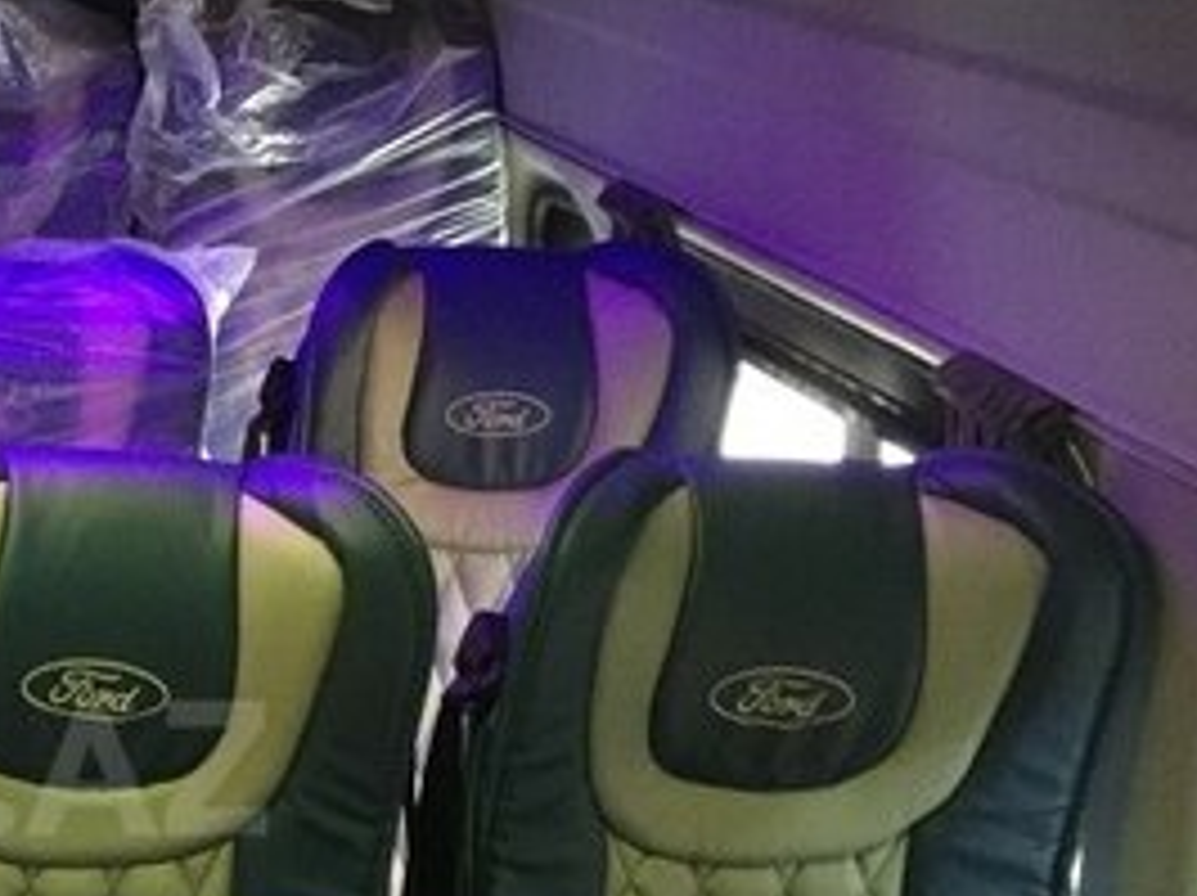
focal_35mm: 72
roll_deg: -1.5
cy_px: 768
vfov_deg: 20.1
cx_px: -194
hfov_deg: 24.8
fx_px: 2487
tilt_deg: -21.4
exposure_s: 1/8
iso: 200
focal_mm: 4.15
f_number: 2.2
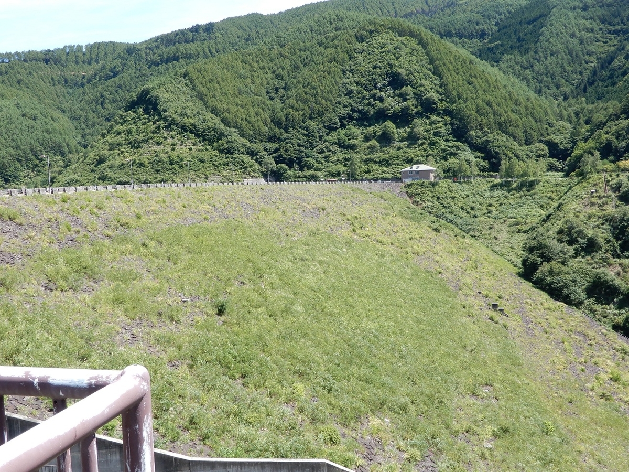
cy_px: 236
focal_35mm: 38
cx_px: 314
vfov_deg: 37.7
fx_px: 690
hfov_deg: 49.0
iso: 80
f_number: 5.6
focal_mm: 6.8
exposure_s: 1/160
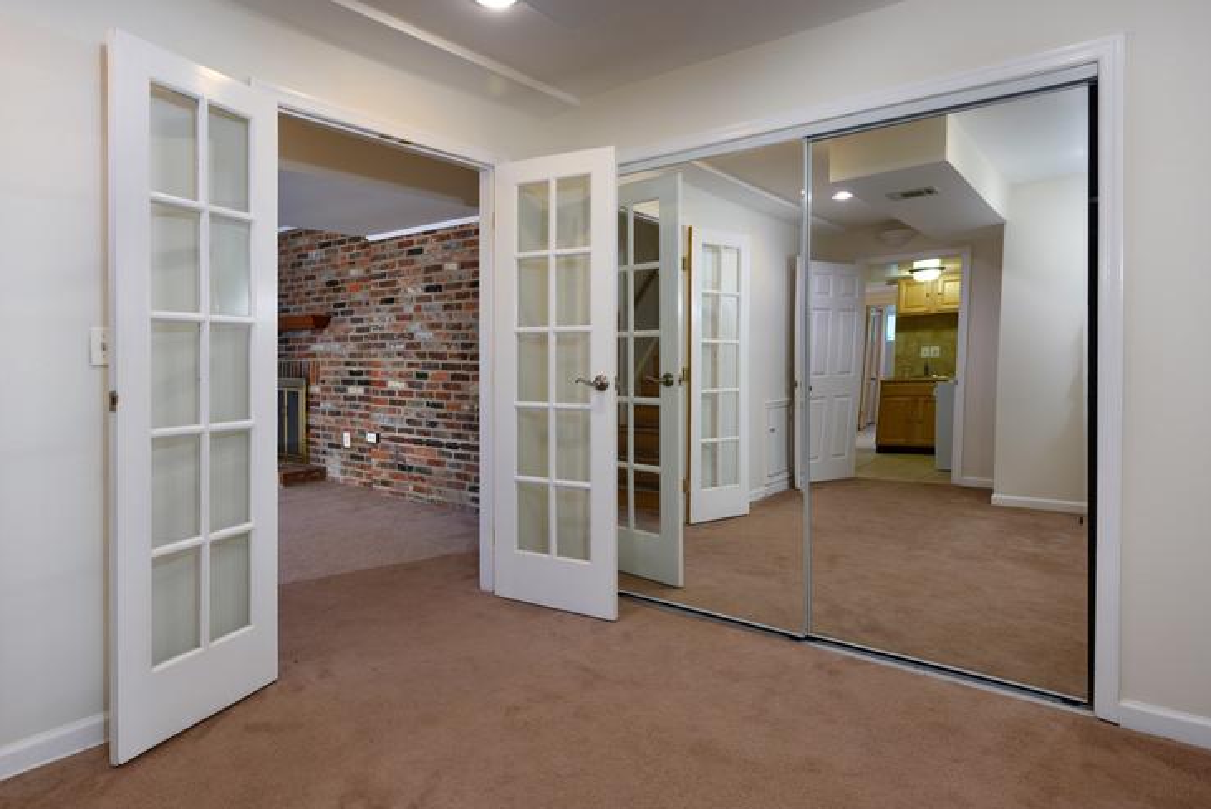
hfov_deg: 80.5
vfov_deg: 59.5
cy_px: 394
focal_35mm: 21
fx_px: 707
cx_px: 500
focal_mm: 15
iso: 320
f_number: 6.3
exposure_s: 1/60
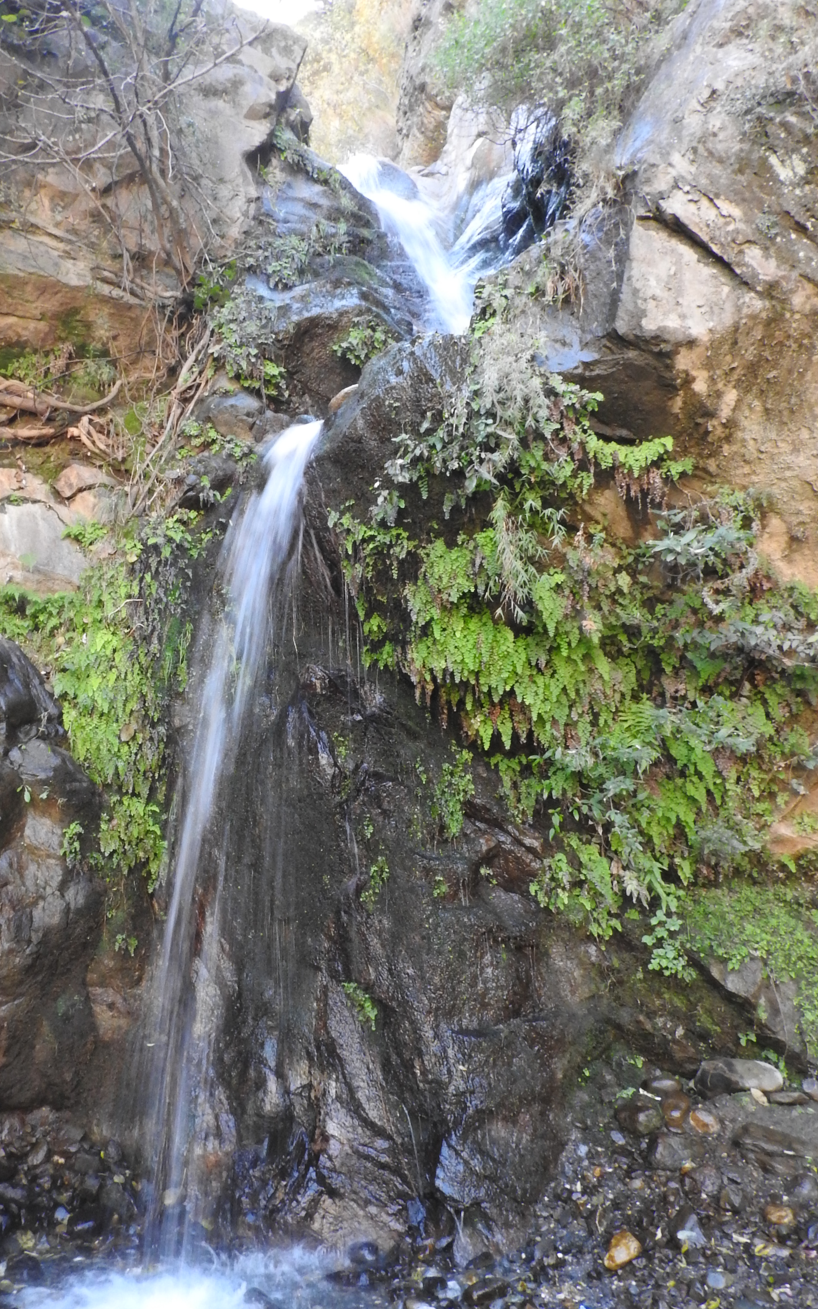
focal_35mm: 29
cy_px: 694
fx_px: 1034
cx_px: 278
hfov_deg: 42.6
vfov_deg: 64.6
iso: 400
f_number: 7.6
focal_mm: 4.3
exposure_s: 1/13
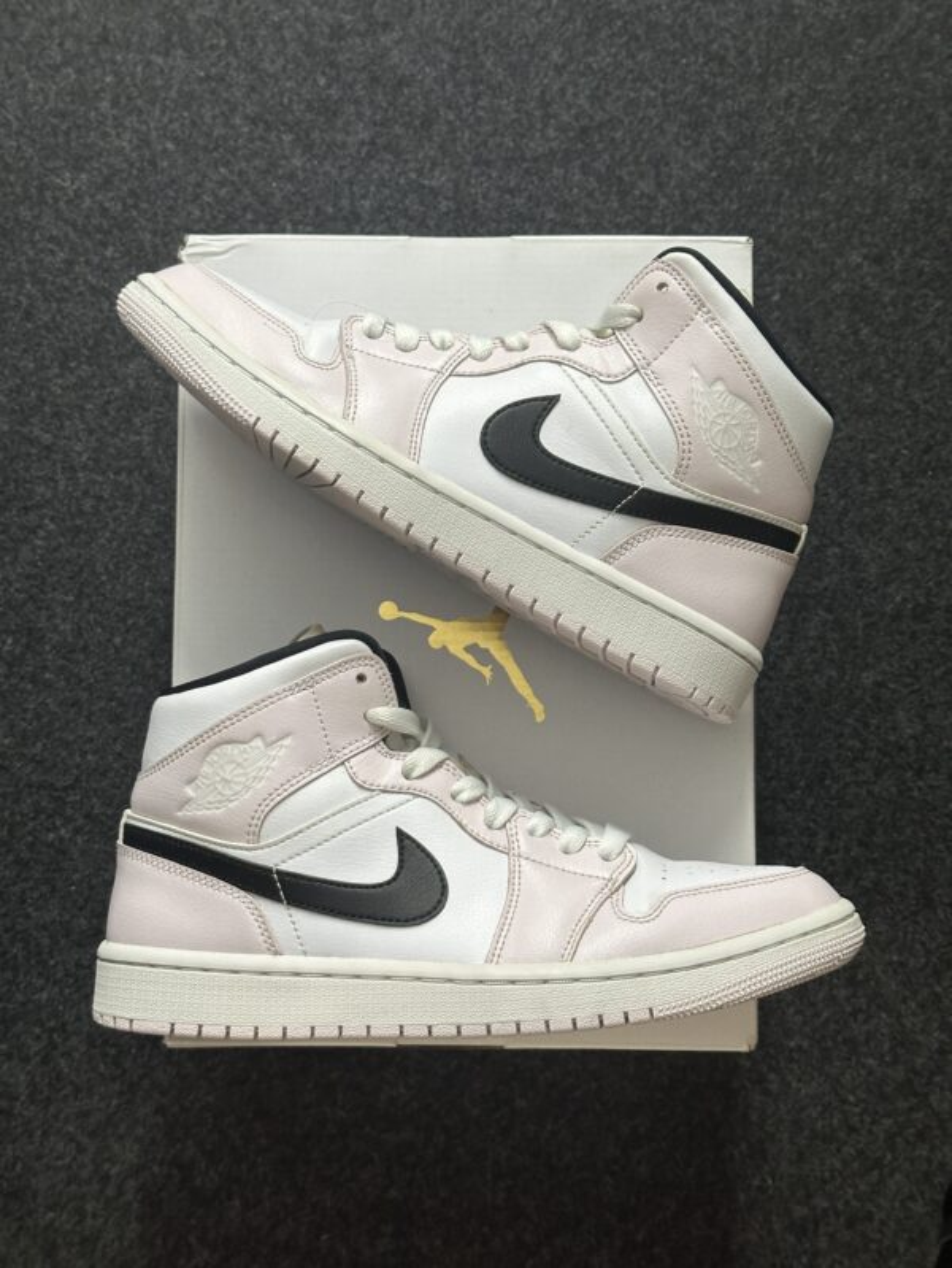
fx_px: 1759
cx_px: 476
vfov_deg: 39.6
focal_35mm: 48
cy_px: 634
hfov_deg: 30.3
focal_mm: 6.86
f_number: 1.78
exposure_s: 1/50
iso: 160
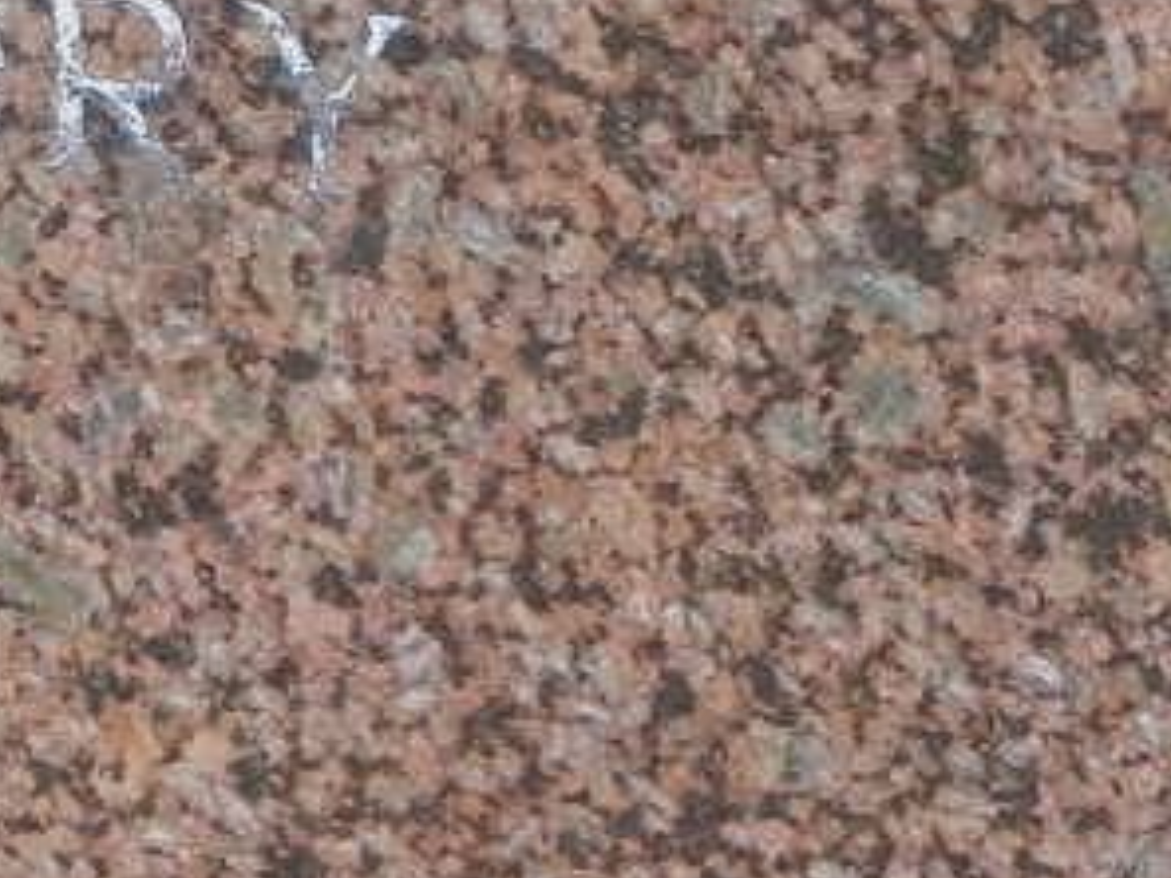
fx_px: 20974
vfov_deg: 2.4
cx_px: -1072
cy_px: -866
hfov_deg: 3.2
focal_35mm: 620
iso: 100
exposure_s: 1/60
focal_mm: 27.2
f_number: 4.5
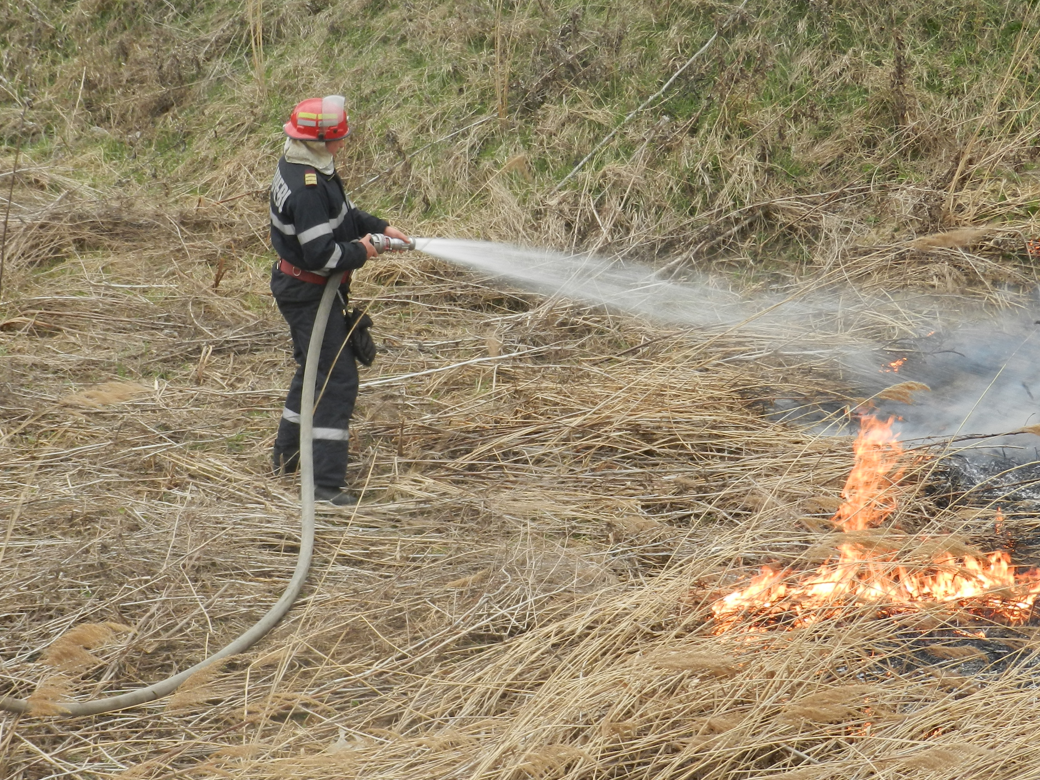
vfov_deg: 9.4
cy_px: 473
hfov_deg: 12.5
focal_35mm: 158
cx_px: 568
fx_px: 4748
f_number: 4.8
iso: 160
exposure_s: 1/100
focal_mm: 20.5
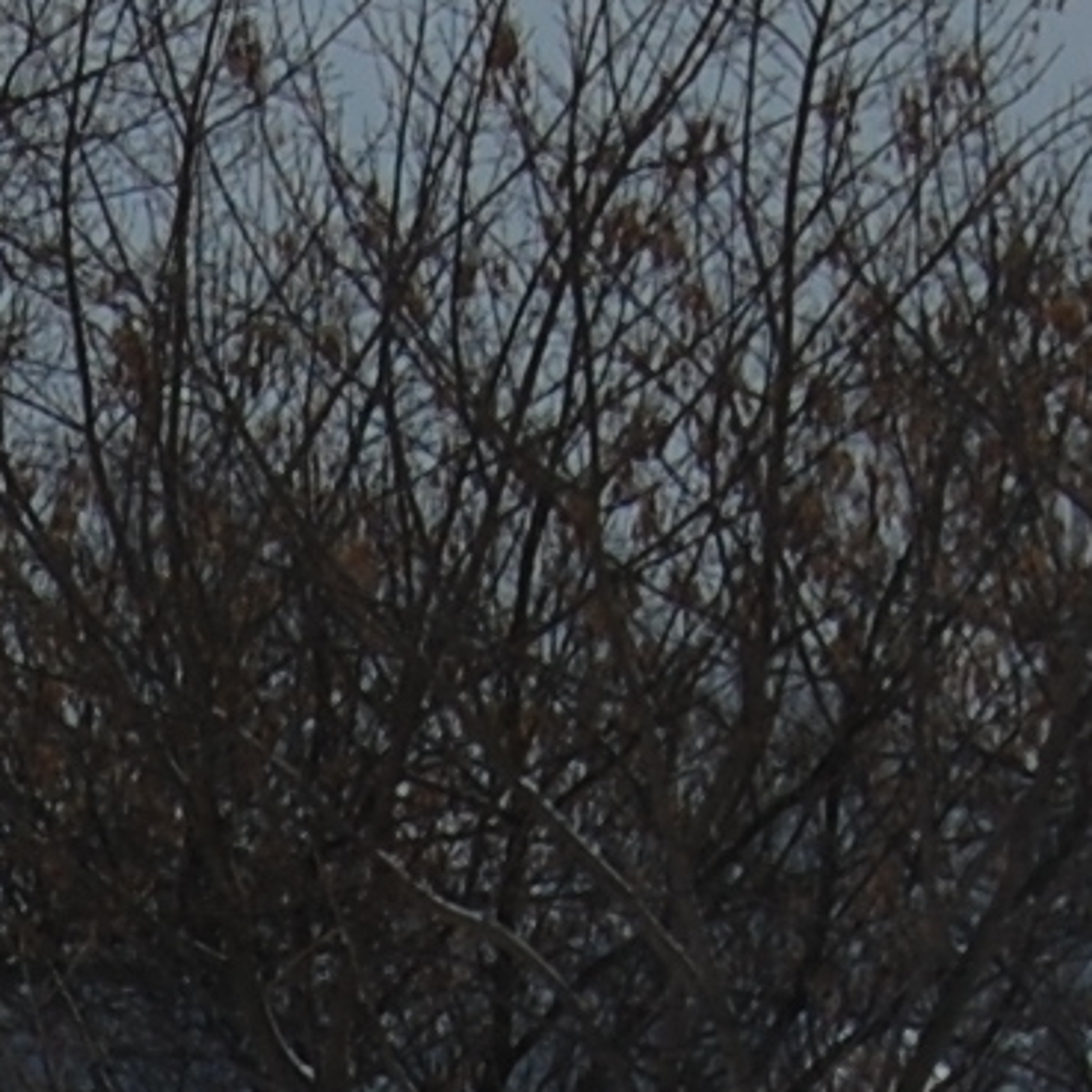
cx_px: -941
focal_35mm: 363
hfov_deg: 4.8
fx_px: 12972
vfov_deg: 4.7
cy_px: 2723
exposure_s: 1/250
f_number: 8
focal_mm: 35
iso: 200
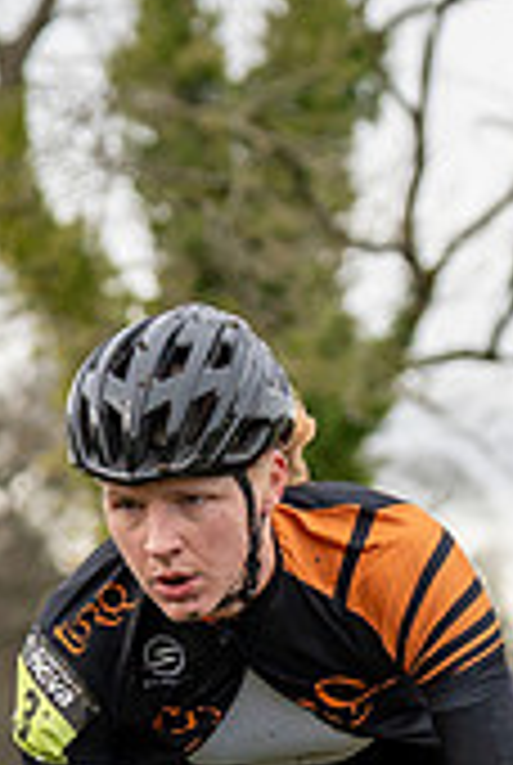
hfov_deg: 3.8
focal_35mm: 366
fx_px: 7791
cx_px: 190
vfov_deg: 5.6
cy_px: 676
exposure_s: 1/1000
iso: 640
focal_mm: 70
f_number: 3.5
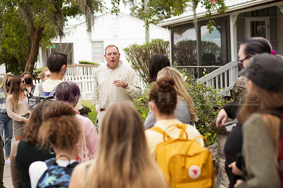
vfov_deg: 23.0
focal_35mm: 59
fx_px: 463
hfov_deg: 34.0
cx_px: 145
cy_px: 97
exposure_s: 1/250
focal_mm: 50
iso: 31
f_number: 2.5
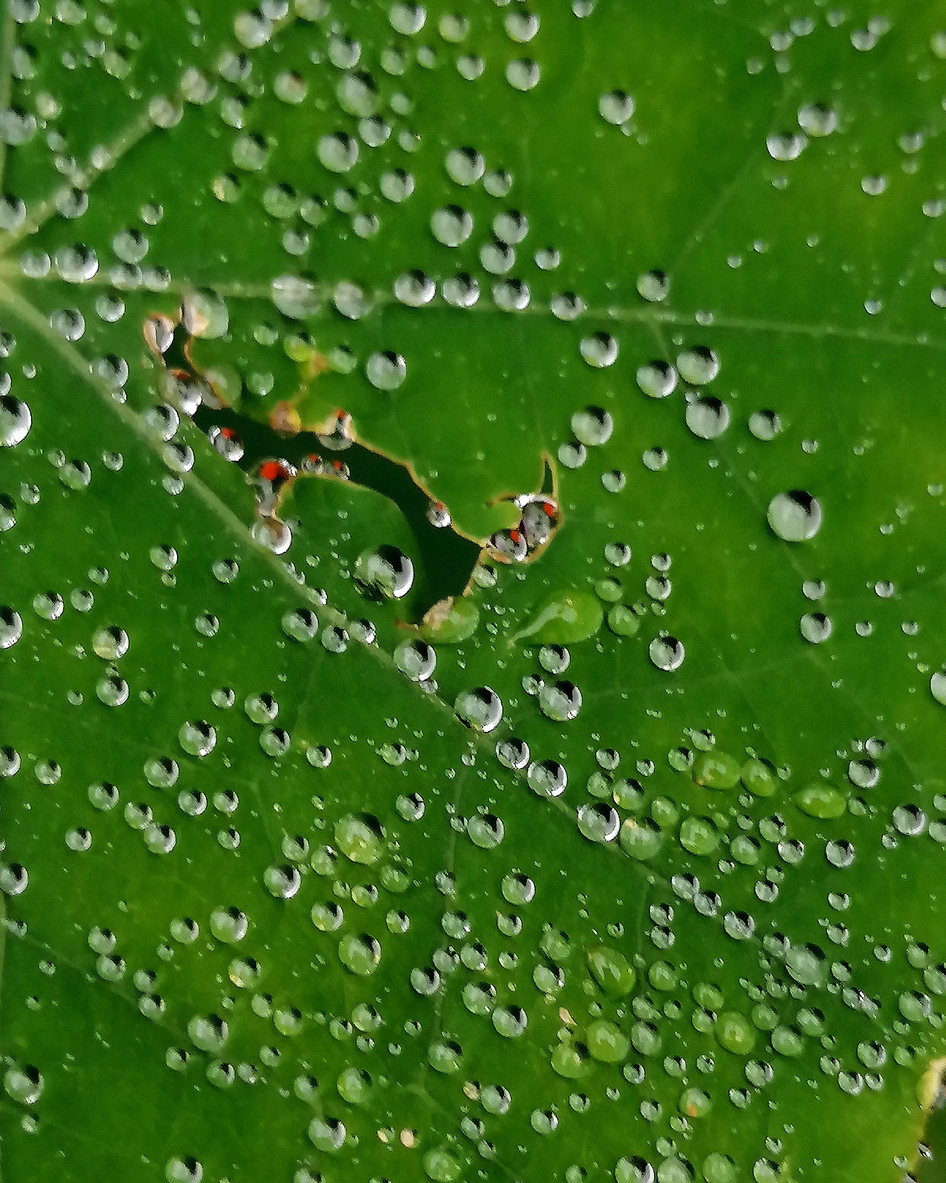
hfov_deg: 23.1
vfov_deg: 28.7
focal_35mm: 66
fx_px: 2310
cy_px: 592
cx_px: 475
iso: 80
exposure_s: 1/50
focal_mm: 4.75
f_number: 1.8
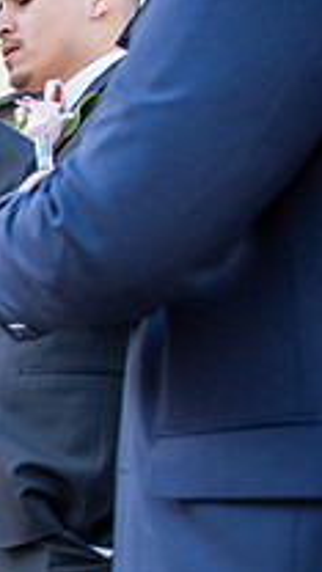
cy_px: 439
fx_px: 1063
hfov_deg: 13.2
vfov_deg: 29.6
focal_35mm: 70
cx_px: -438
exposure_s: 1/200
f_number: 4.5
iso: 200
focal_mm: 24
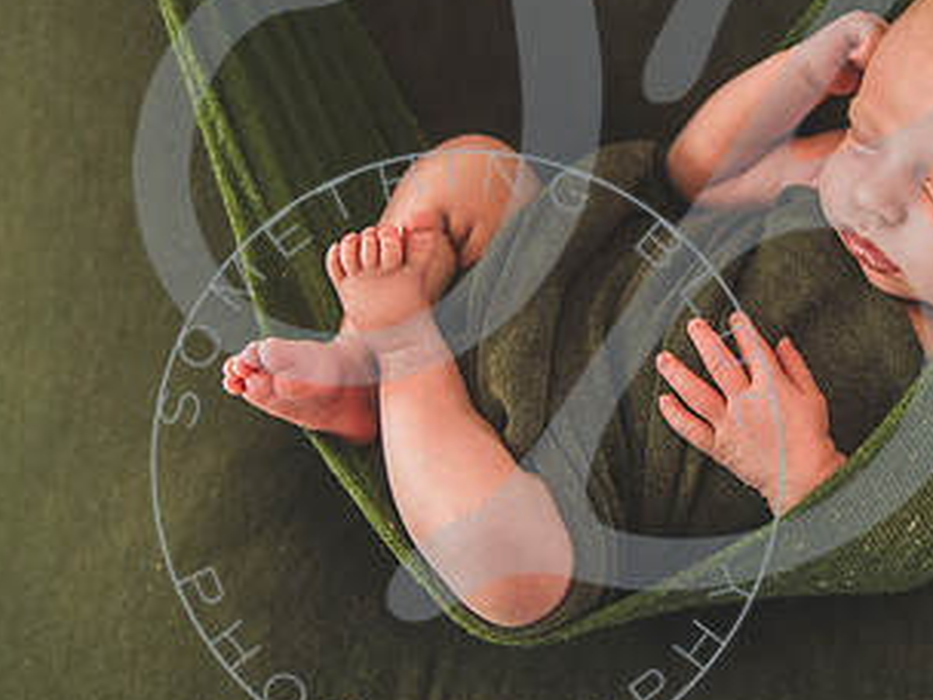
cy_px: 207
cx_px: 620
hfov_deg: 42.4
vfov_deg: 32.5
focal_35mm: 44
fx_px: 1186
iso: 400
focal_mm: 24
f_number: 2.8
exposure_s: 1/125
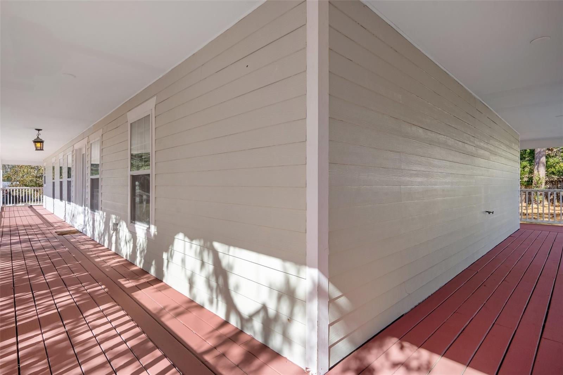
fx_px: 266
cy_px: 188
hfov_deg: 93.3
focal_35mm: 17
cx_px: 282
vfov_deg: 70.4
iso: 320
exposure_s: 1/320
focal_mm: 17
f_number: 8
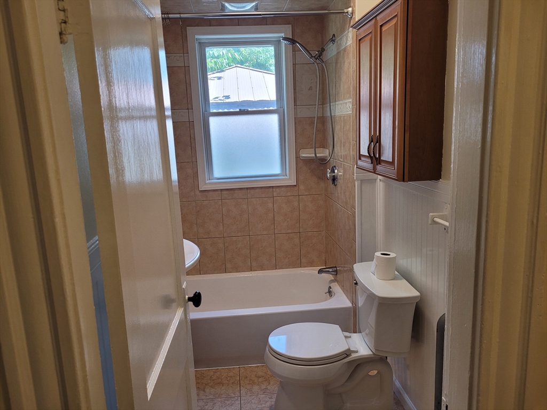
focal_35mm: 26
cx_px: 274
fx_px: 411
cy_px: 205
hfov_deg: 67.3
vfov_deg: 53.1
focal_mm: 5.4
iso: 125
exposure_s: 1/120
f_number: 1.8
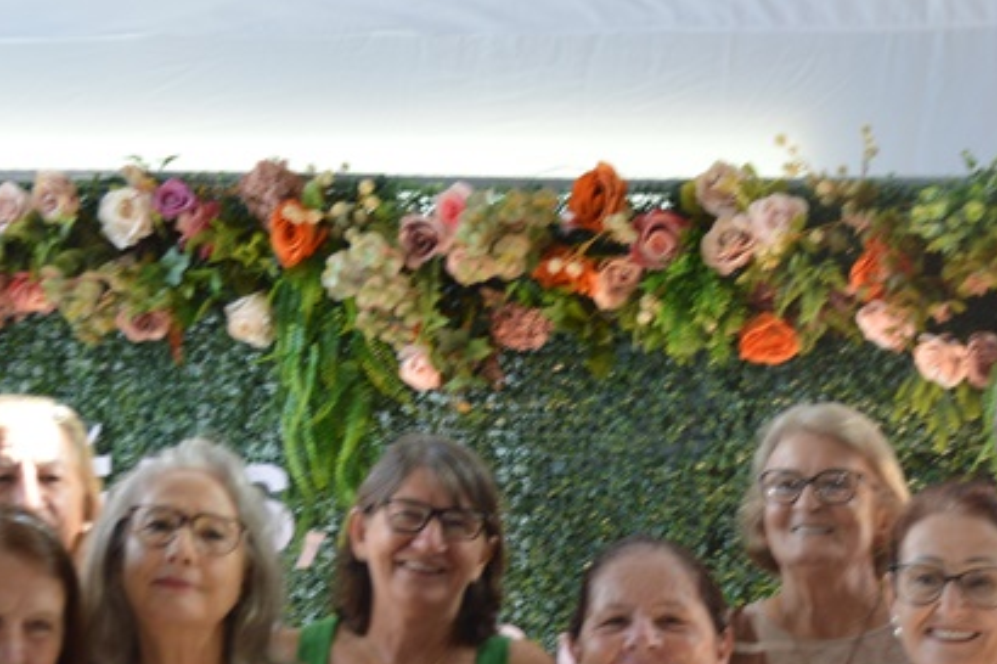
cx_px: 603
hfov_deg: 17.5
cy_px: 609
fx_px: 3239
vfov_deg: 11.6
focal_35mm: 117
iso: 400
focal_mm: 32
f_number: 4.2
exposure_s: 1/40
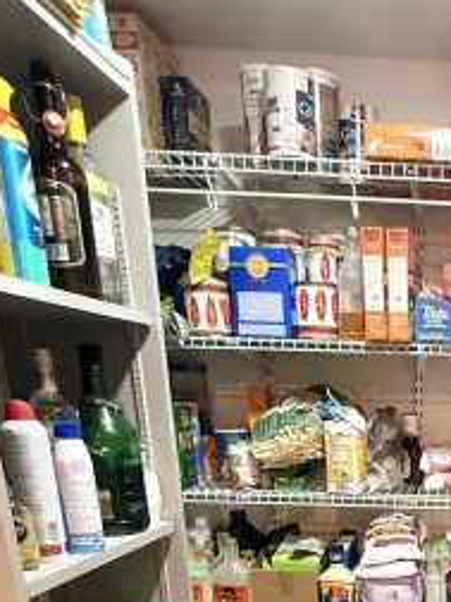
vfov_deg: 42.2
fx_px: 643
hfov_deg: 34.5
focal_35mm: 37
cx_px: 470
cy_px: 622
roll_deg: -2.0
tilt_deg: -20.4
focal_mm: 2.22
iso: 640
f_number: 2.2
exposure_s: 1/60
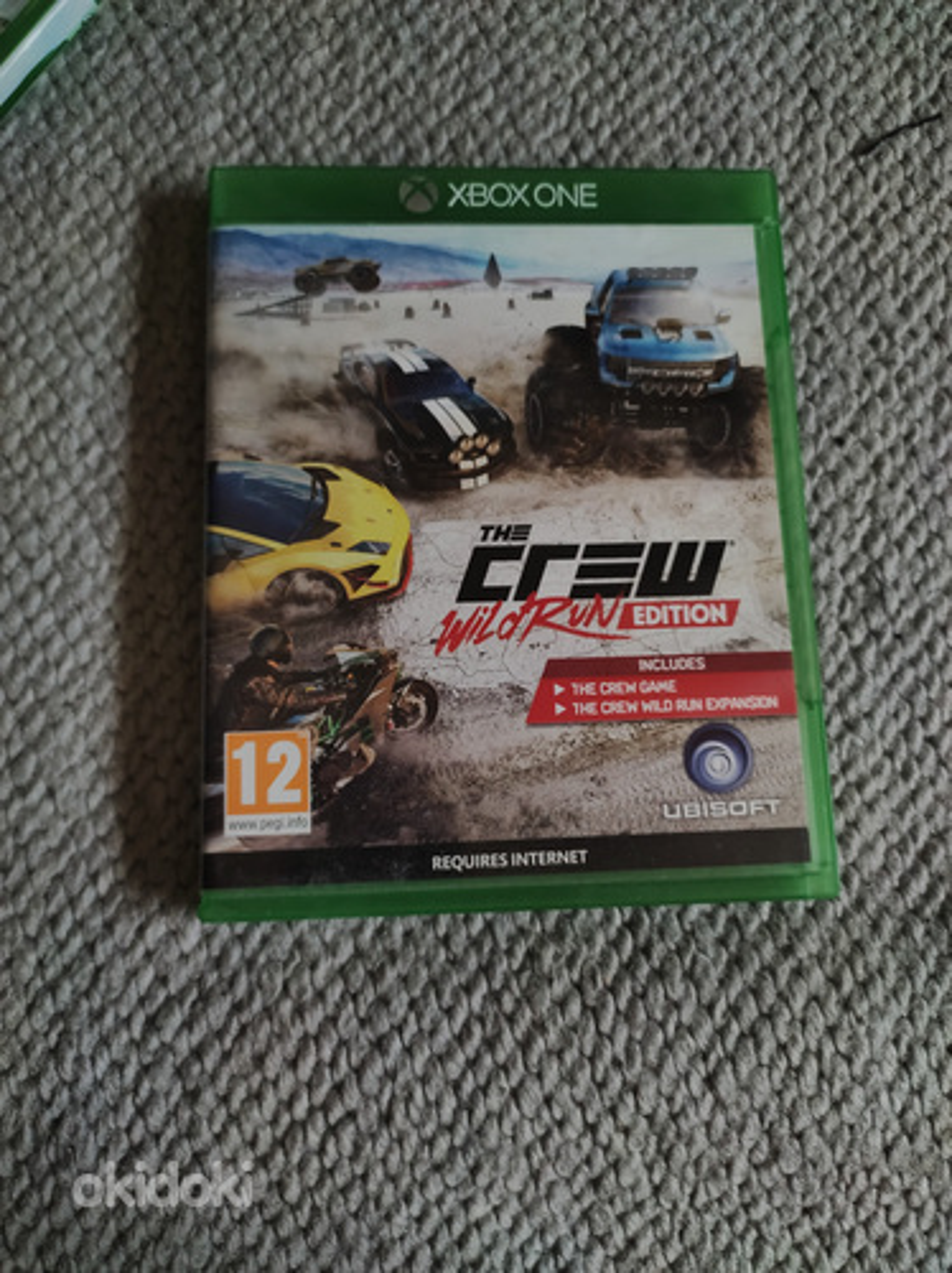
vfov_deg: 91.1
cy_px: 636
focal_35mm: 17
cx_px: 476
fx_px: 624
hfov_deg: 74.6
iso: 153
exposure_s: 1/50
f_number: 1.79
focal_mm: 4.74
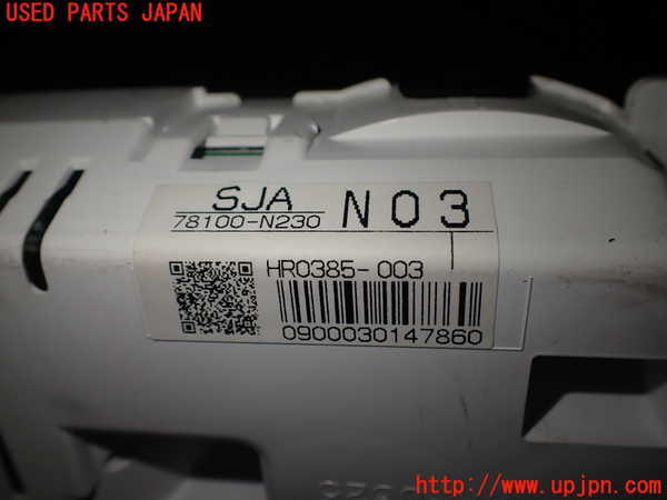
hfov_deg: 60.0
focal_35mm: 30
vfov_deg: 46.8
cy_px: 250
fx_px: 578
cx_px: 334
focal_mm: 5.4
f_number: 2.3
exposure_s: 1/200
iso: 100
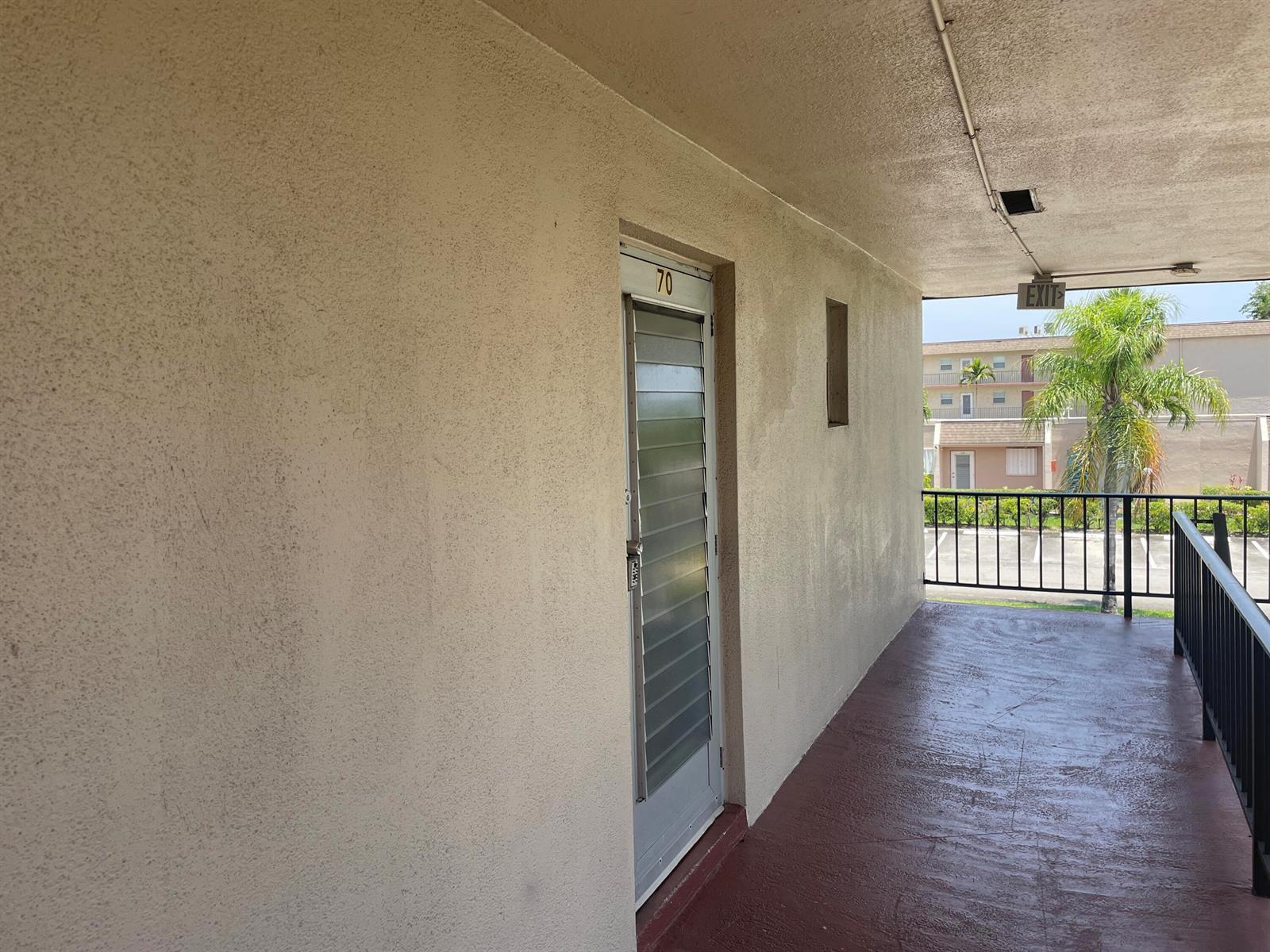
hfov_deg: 67.3
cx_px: 635
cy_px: 476
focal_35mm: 26
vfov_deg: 53.1
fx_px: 954
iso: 32
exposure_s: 1/888
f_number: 1.6
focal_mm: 4.2
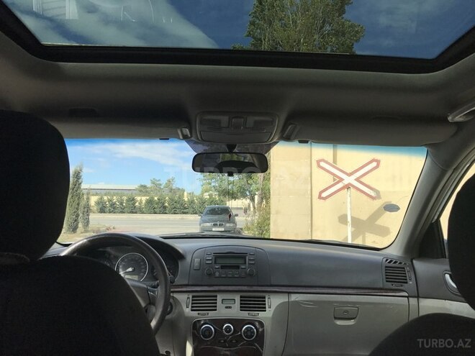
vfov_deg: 49.7
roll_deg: -0.7
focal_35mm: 28
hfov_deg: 63.4
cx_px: 238
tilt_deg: +5.5
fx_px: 384
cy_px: 178
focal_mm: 3.99
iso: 20
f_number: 1.8
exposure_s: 1/1330
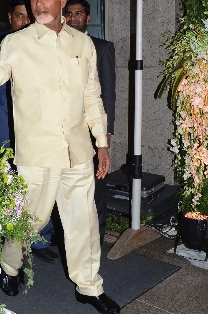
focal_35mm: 55
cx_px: 70
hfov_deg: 24.4
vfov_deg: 36.3
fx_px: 479
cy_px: 151
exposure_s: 1/125
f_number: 6.3
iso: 500
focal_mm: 22
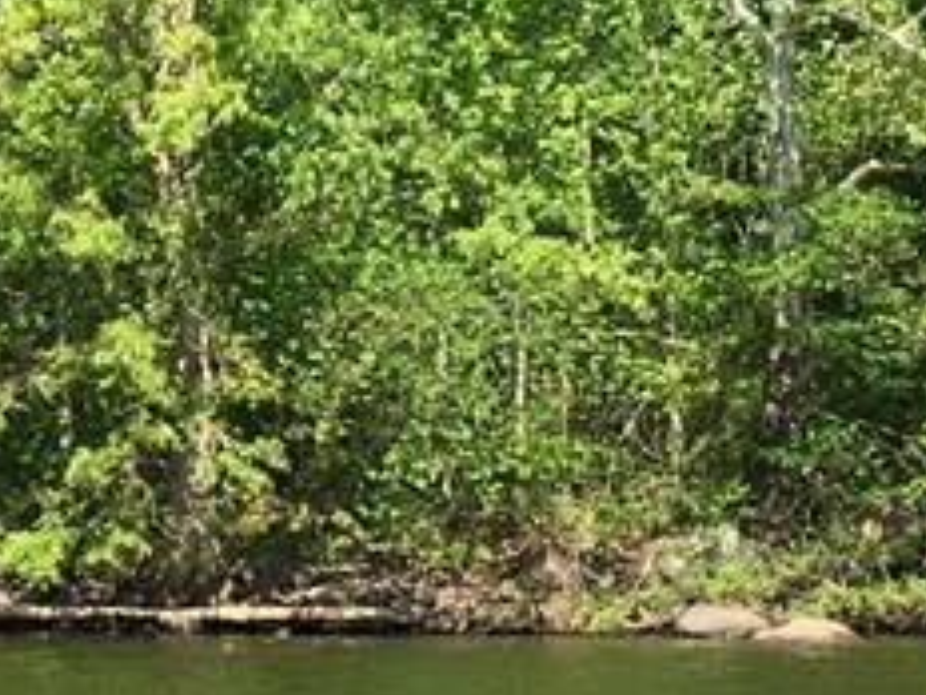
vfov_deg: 11.6
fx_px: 3424
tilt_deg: +3.3
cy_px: 355
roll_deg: +0.2
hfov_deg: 14.8
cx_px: -232
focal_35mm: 128
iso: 25
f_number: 2.2
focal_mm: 4.15
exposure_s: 1/836
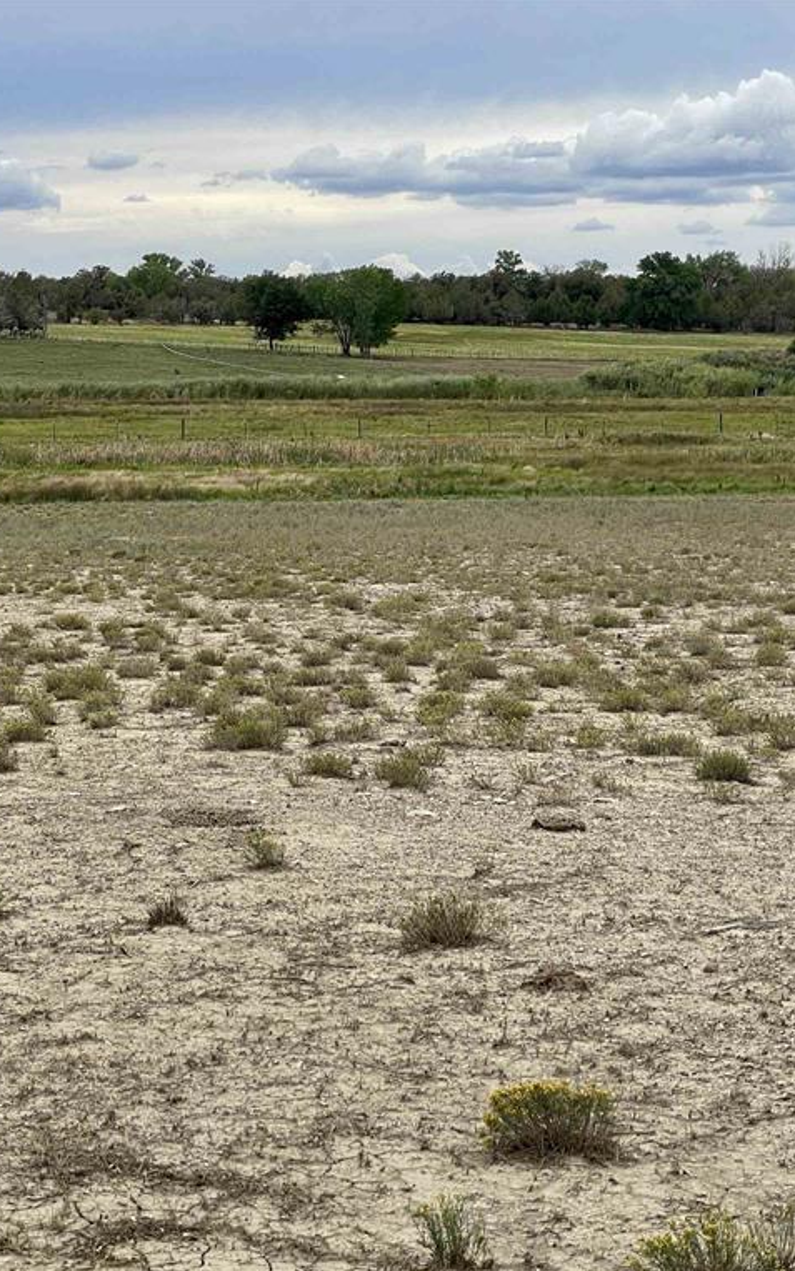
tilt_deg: -7.3
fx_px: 2565
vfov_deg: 27.8
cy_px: 636
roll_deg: -0.4
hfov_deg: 17.5
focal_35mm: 74
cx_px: 163
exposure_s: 1/1089
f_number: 2
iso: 25
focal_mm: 6
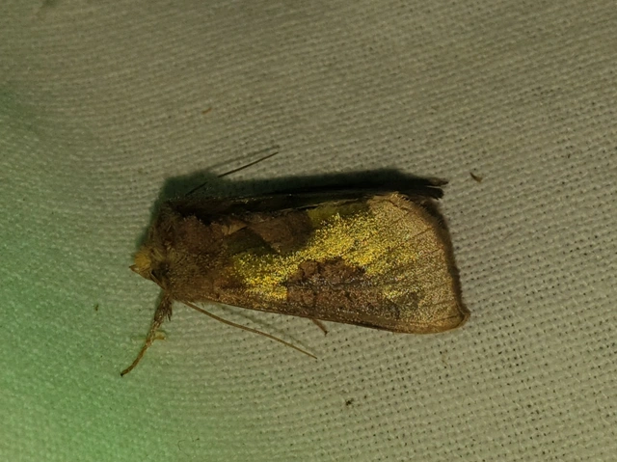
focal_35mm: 26
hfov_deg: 67.3
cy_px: 231
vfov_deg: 53.0
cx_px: 308
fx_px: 463
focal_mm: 4.3
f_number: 2.4
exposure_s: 1/1044
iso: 50
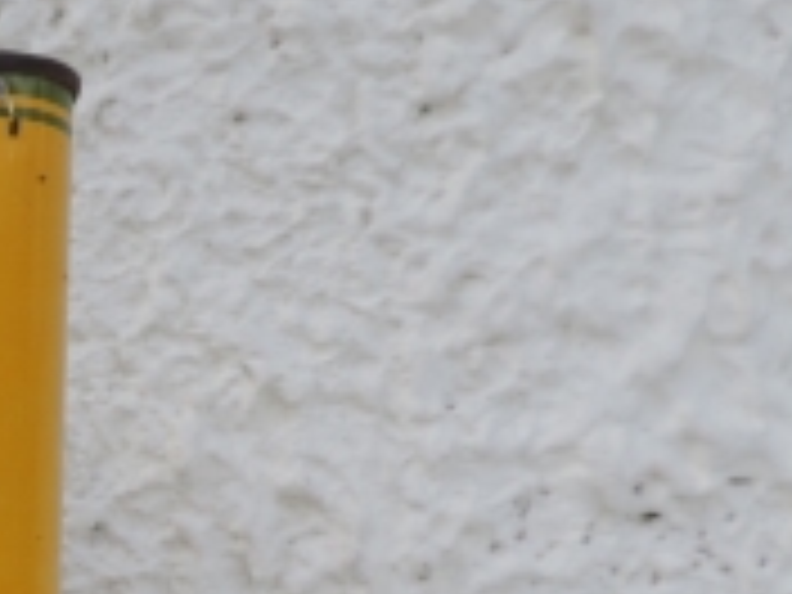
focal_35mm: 82
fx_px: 1876
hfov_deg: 20.7
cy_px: 706
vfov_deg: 17.2
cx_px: -364
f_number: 3
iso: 80
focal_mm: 4.3
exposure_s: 1/400
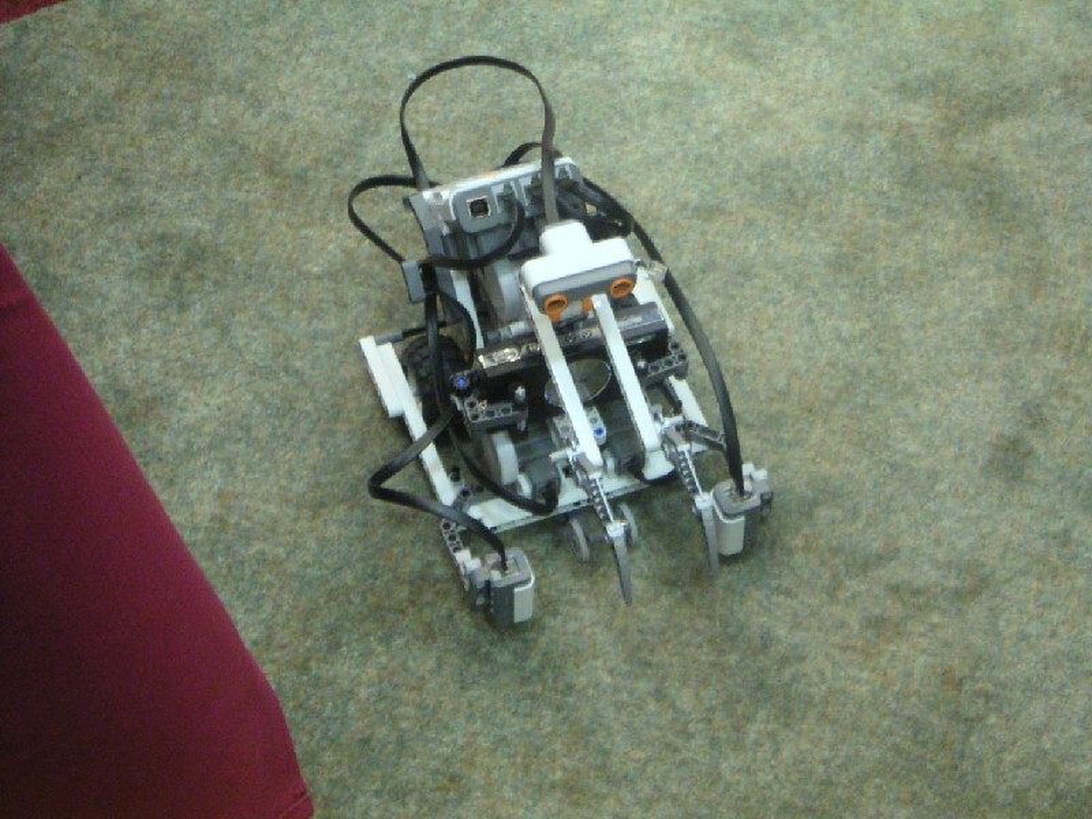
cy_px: 410
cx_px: 546
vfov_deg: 17.0
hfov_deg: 22.5
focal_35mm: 87
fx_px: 2745
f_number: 3.5
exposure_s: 1/8
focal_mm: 11.4
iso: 400
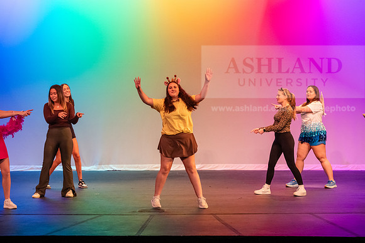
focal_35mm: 105
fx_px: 1065
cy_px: 122
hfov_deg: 19.5
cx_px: 182
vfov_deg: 13.0
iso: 4000
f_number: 3.5
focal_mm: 105
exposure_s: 1/250
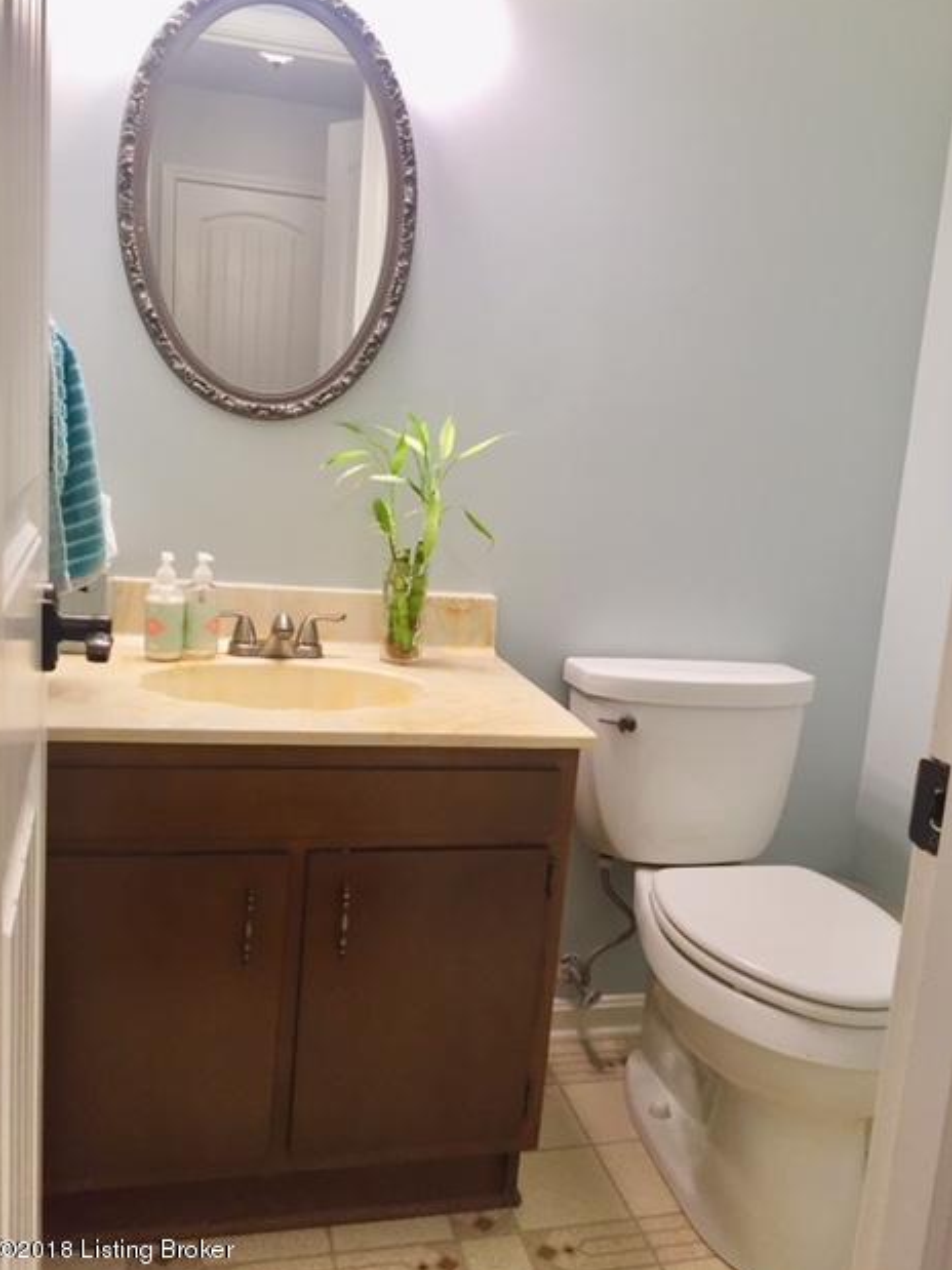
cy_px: 642
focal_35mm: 30
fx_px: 1100
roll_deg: -5.0
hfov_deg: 46.8
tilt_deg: -11.4
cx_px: 478
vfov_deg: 60.0
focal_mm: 4.15
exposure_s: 1/30
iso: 50
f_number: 2.2
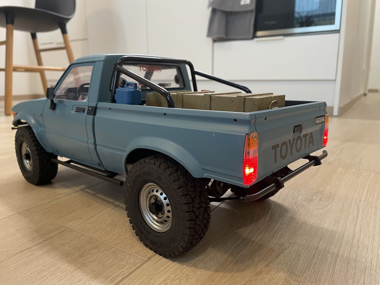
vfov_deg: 53.1
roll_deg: +0.2
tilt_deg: -11.5
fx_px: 285
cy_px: 142
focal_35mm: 26
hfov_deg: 67.3
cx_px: 190
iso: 250
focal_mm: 4.2
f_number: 1.6
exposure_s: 1/50
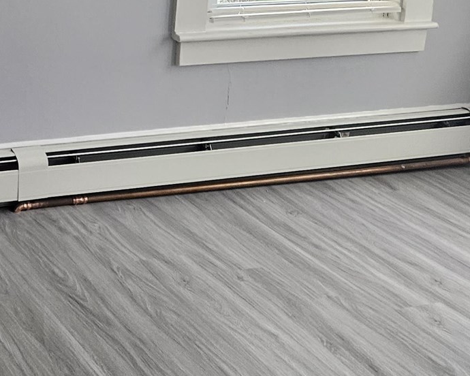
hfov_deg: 23.6
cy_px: -48
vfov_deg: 19.5
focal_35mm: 75
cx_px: -60
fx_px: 1043
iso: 160
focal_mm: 5.4
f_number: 1.8
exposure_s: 1/180
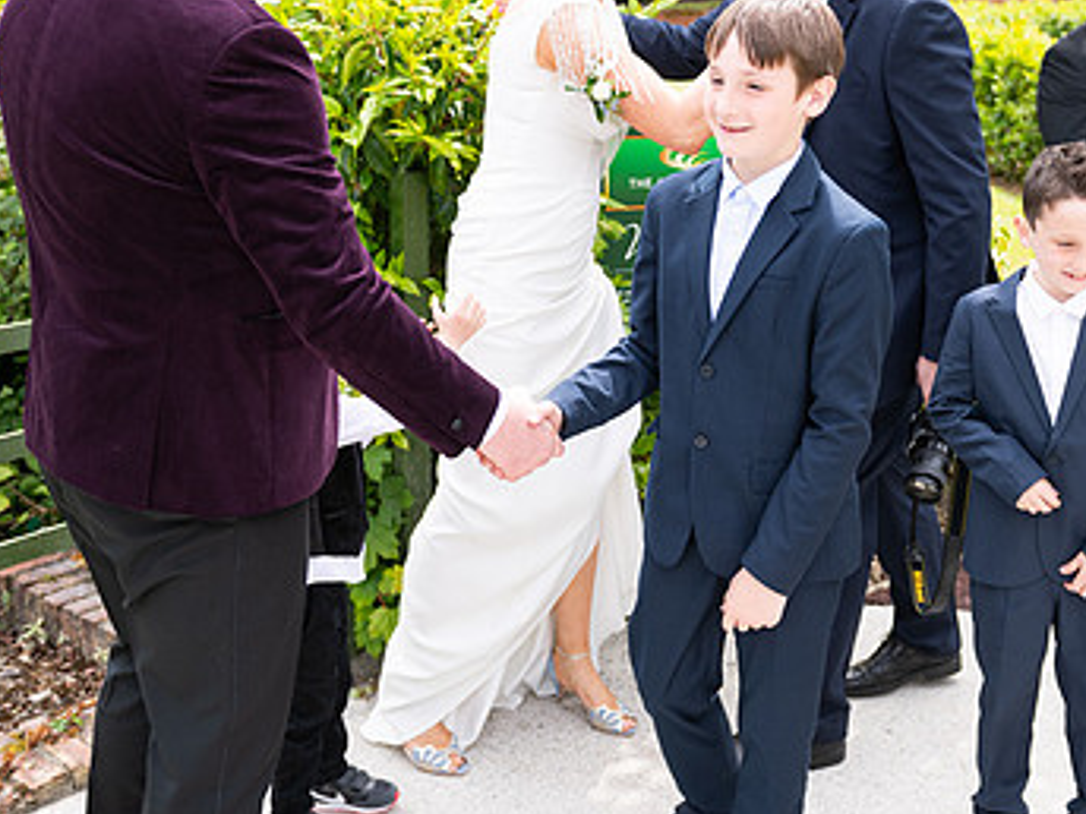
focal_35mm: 47
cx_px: 720
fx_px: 1475
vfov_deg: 30.7
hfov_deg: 40.0
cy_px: 298
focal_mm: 29
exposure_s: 1/1250
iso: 250
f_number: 3.5
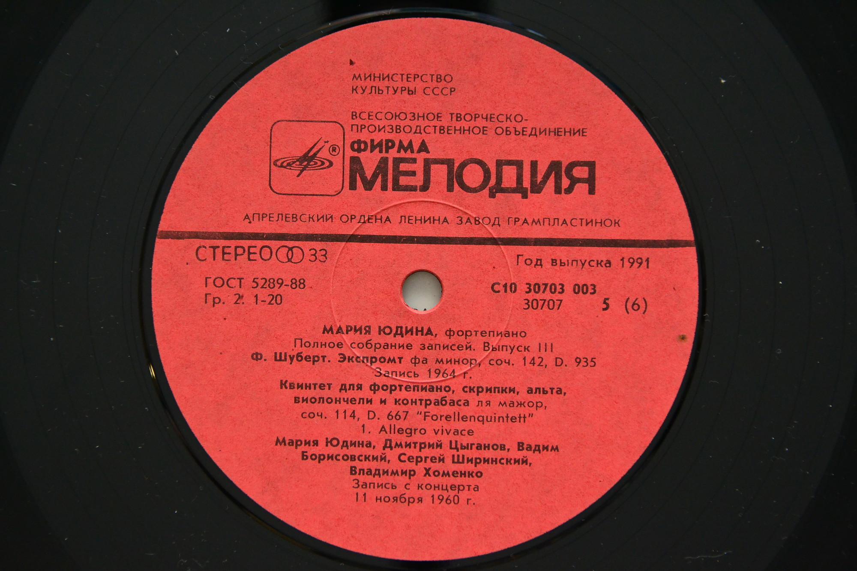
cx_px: 428
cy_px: 286
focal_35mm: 105
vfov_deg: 13.0
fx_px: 2499
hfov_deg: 19.5
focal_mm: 70
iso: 1600
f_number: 7.1
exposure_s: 1/200
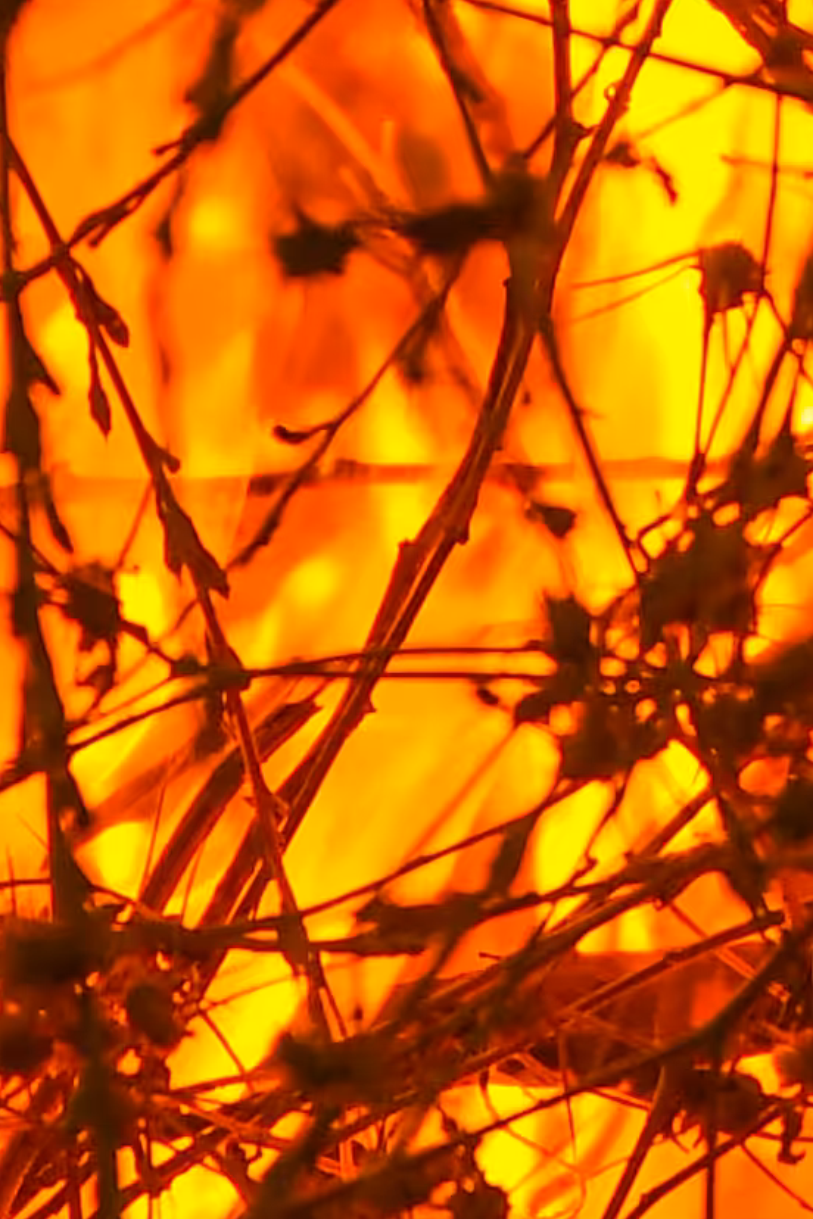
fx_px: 47862
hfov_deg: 1.0
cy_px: 948
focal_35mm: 1413
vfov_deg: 1.5
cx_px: 1205
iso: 400
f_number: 5.6
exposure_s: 1/500
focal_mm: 140
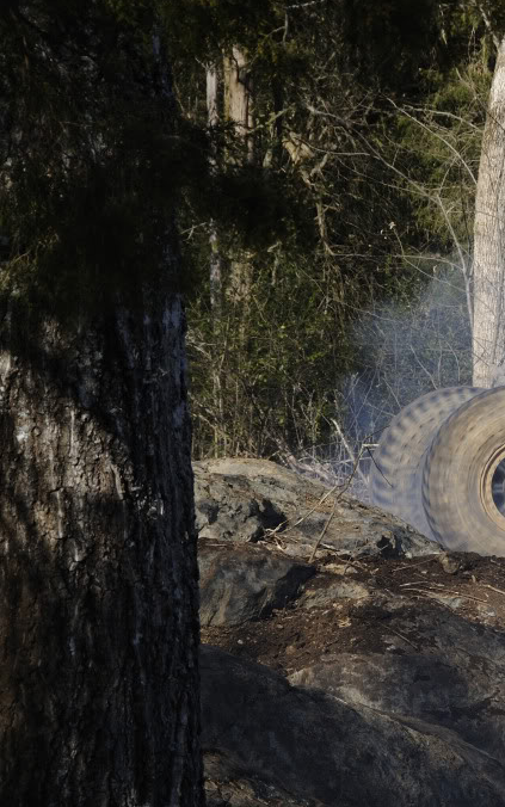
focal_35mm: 243
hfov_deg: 5.4
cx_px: 583
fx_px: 5341
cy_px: 402
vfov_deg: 8.6
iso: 200
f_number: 11
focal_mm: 105
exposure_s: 1/125
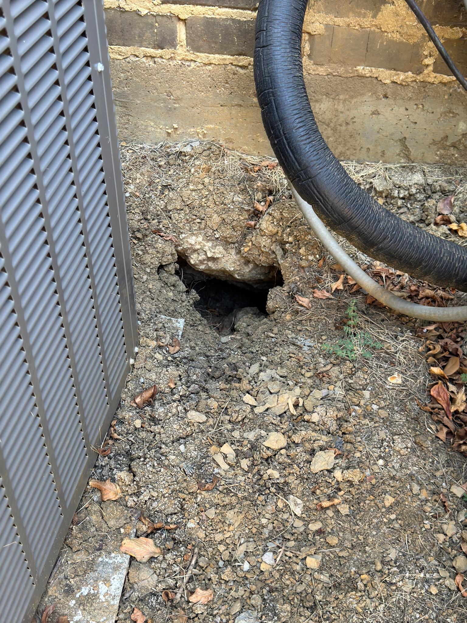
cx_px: 234
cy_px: 312
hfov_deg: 36.0
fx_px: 720
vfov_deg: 46.8
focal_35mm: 40
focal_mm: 6.76
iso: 125
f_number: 1.78
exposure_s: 1/121
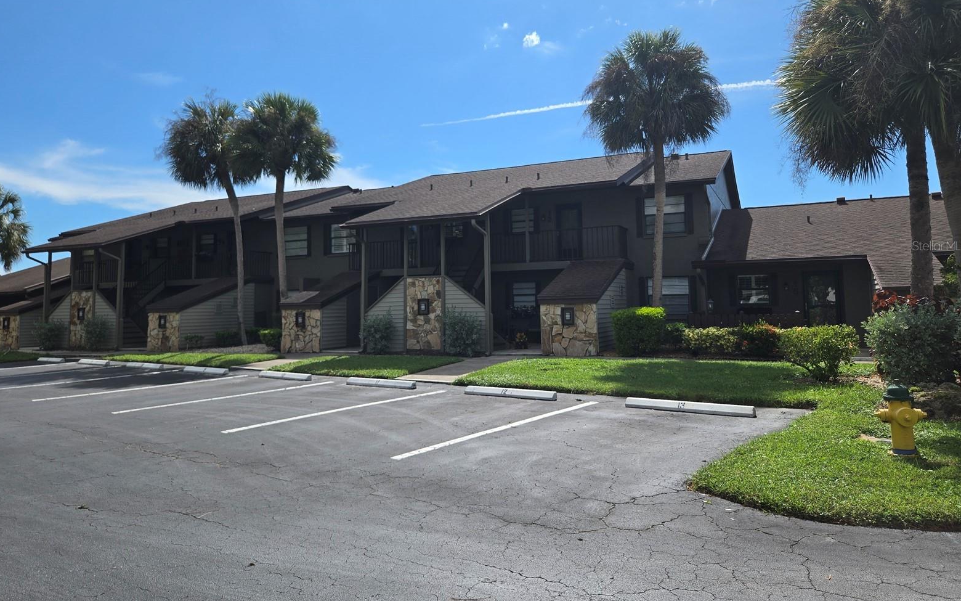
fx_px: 655
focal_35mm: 25
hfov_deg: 72.5
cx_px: 477
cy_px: 245
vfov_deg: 49.0
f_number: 1.8
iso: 32
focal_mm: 5.4
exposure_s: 1/2921
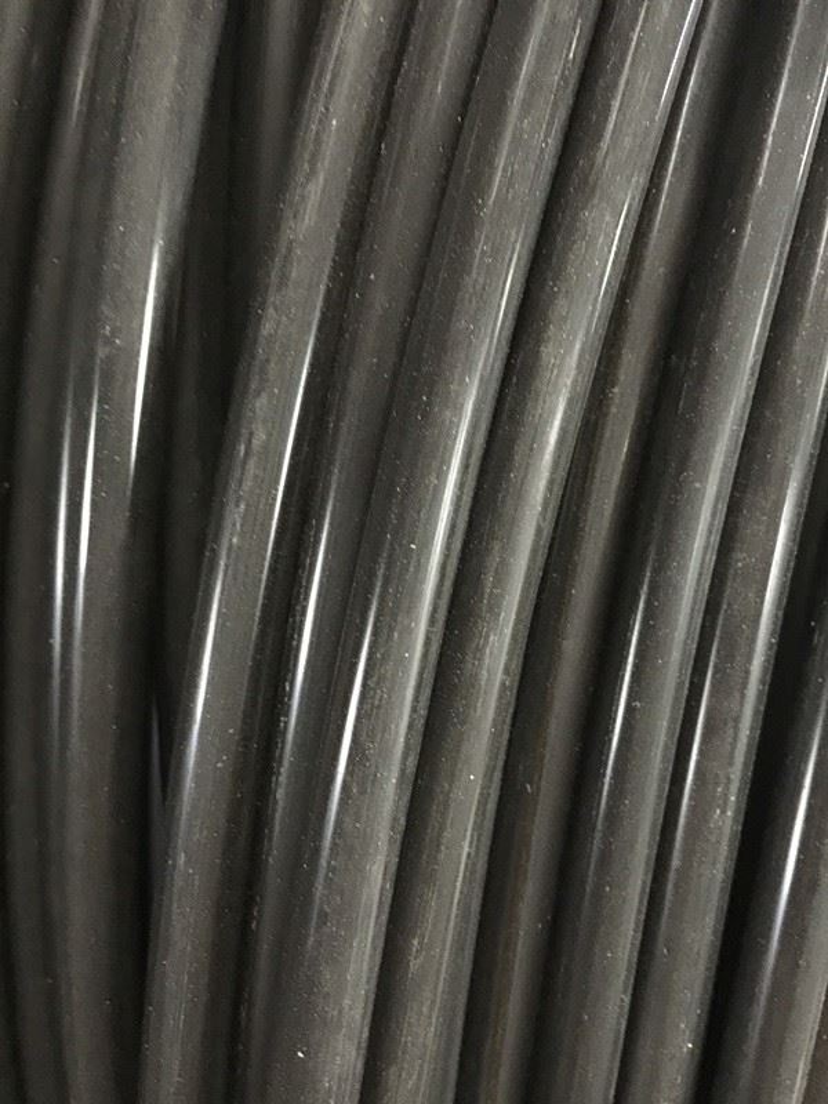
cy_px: 552
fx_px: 925
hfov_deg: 48.2
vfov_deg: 61.7
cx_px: 414
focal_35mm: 29
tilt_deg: -53.1
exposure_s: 1/4
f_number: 2.2
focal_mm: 4.15
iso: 160
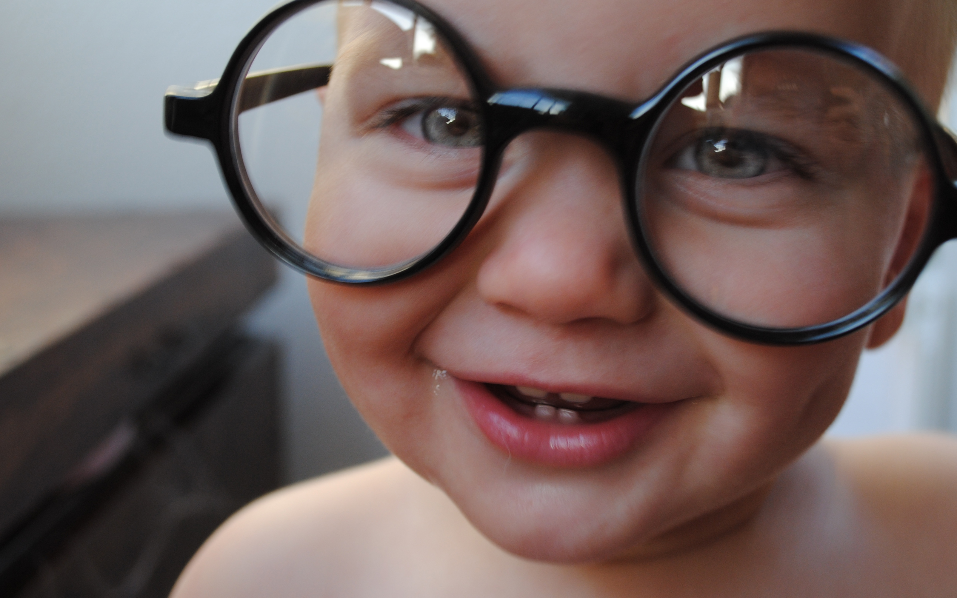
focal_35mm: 54
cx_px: 542
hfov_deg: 37.7
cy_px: 252
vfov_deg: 24.1
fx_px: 1398
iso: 200
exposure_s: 1/25
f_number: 5
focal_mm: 29
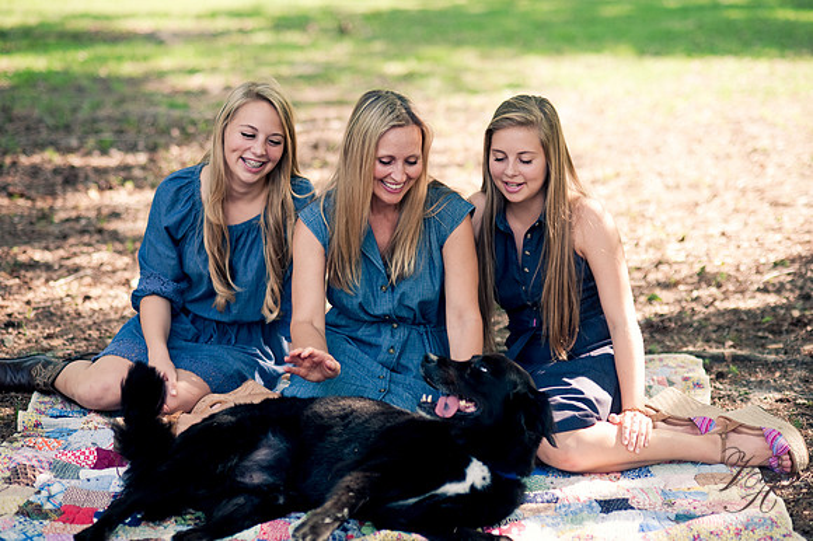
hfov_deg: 23.9
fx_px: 1918
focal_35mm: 85
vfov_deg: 16.1
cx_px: 406
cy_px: 270
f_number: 2.2
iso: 200
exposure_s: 1/500
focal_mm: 85
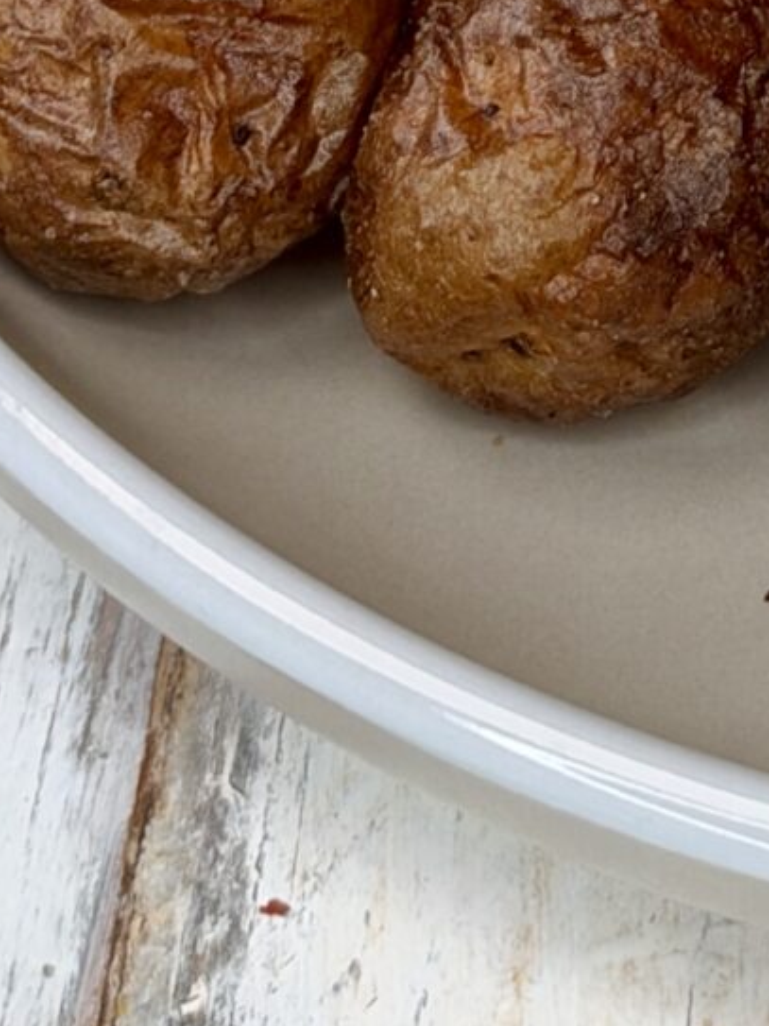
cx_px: 1360
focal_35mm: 151
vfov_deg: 12.0
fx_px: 4474
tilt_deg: -45.9
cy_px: -860
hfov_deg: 9.4
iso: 64
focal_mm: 6.93
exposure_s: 1/747
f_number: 1.8
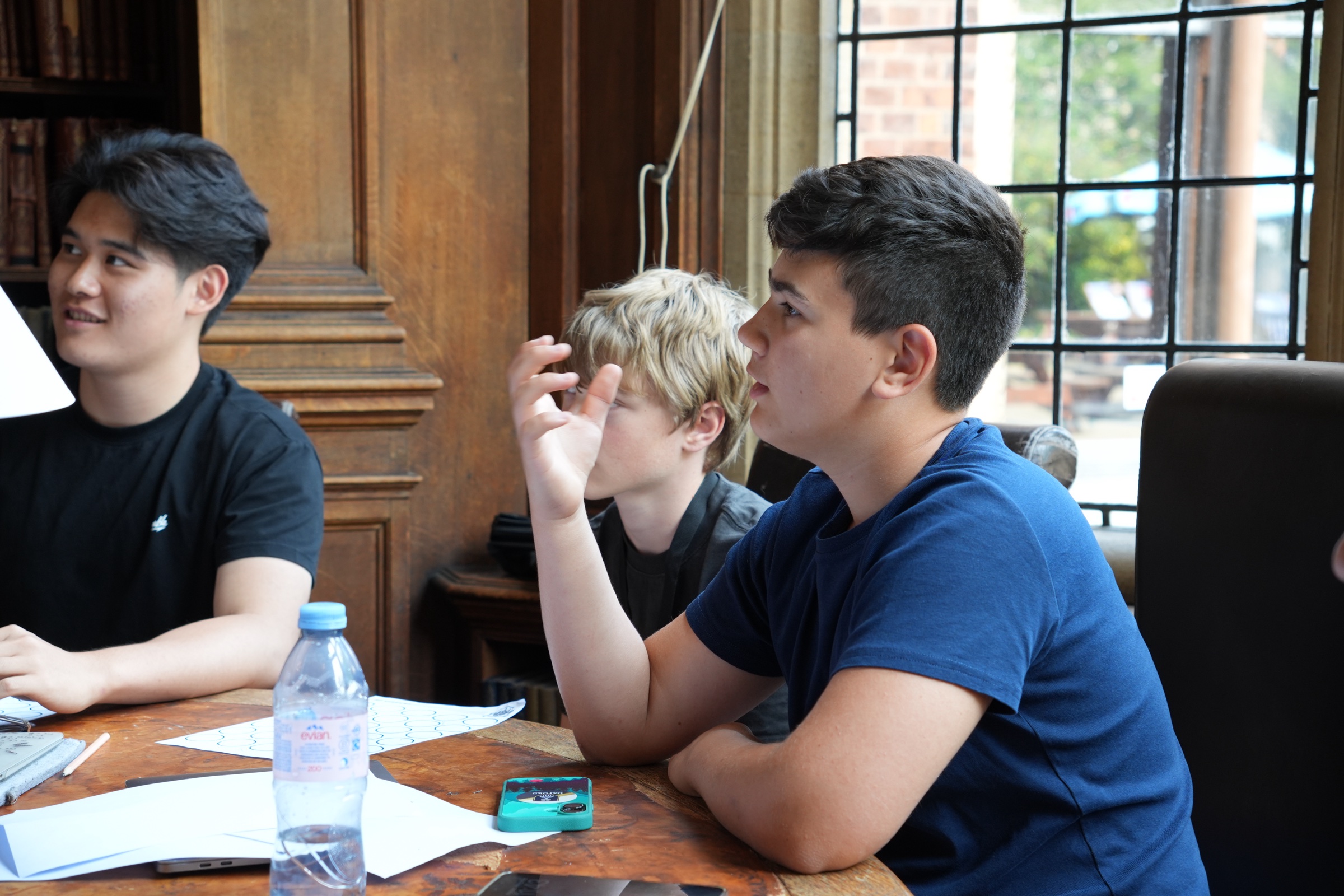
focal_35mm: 62
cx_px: 672
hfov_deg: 32.3
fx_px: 2324
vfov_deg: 21.8
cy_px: 448
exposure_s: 1/50
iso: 320
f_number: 4
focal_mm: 41.5
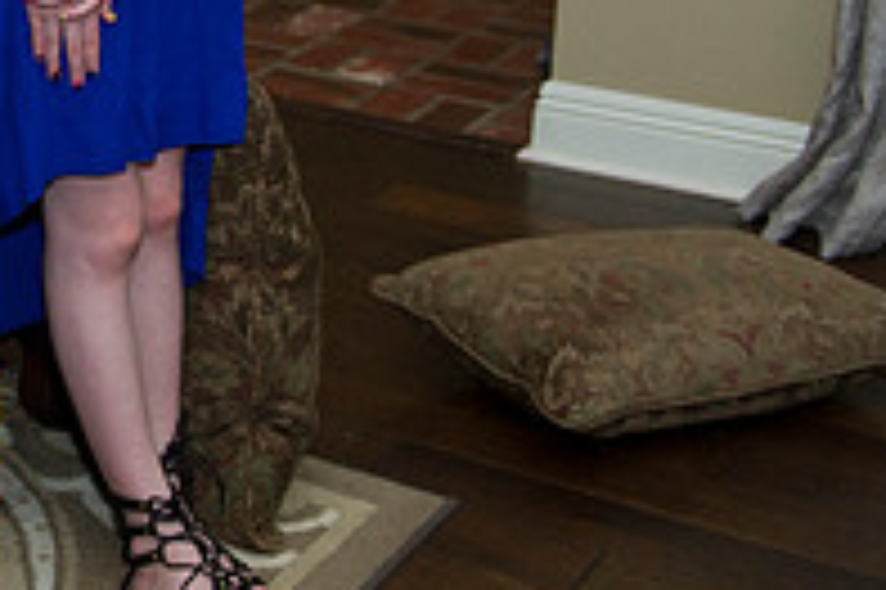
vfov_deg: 14.2
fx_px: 2311
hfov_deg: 19.2
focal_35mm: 94
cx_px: -405
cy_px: -68
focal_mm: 32
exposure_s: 1/160
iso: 1600
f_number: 4
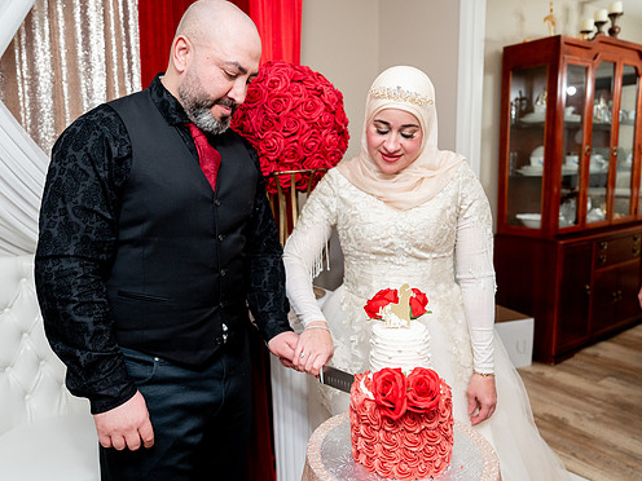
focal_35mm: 27
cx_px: 296
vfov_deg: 51.3
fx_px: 501
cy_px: 232
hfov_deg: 65.2
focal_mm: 24
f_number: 2.8
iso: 1600
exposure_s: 1/160
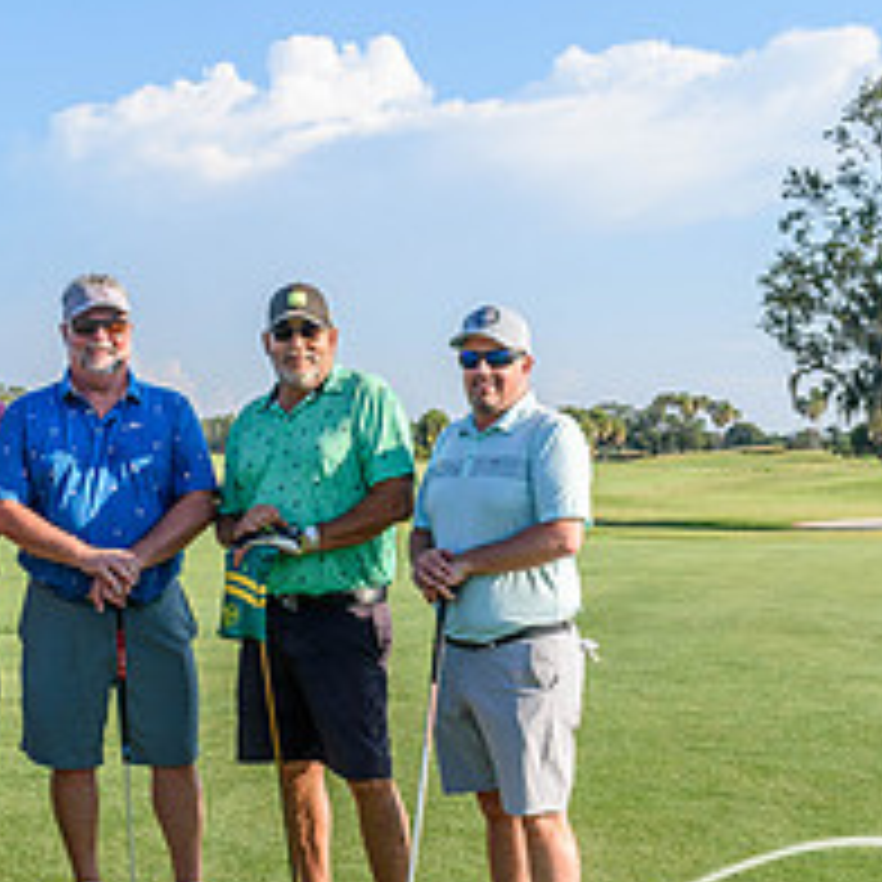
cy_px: 664
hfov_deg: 25.3
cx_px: 333
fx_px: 1960
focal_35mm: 68
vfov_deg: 25.1
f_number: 9
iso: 200
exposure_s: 1/320
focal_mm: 18
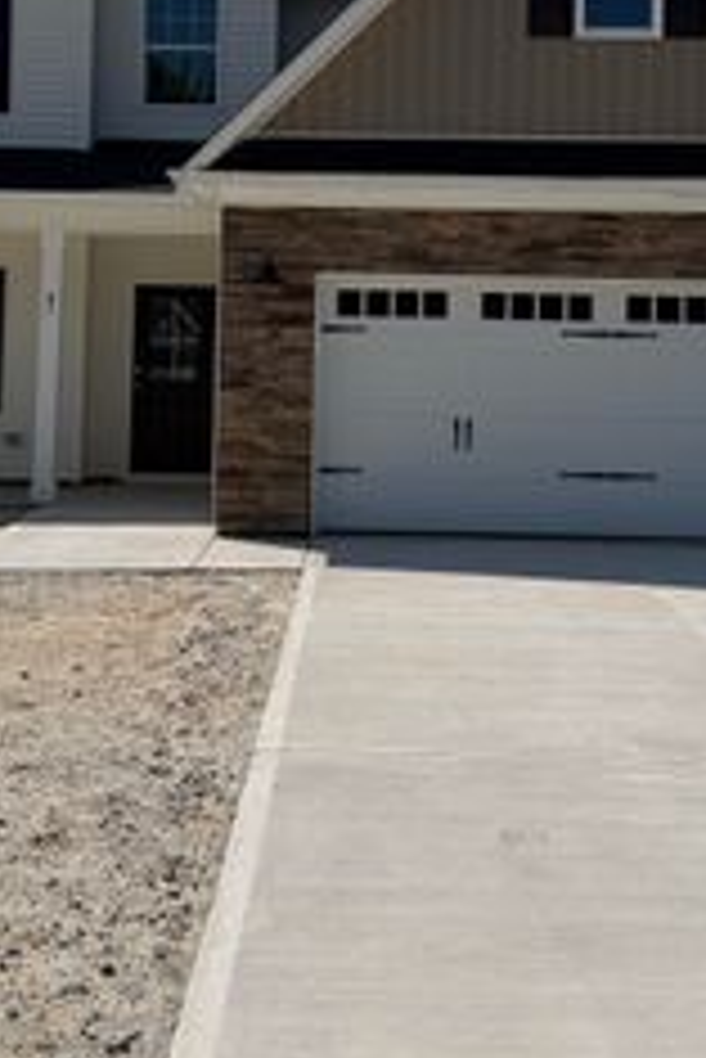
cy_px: 263
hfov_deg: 25.6
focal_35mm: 53
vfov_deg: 36.6
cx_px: 360
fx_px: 1557
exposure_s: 1/10309
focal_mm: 6.76
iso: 80
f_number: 1.78
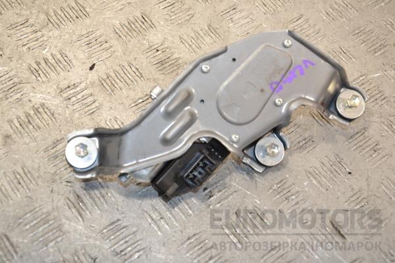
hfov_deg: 28.1
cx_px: 198
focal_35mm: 72
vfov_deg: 18.9
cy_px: 132
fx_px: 790
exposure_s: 1/200
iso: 800
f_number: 5.6
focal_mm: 48
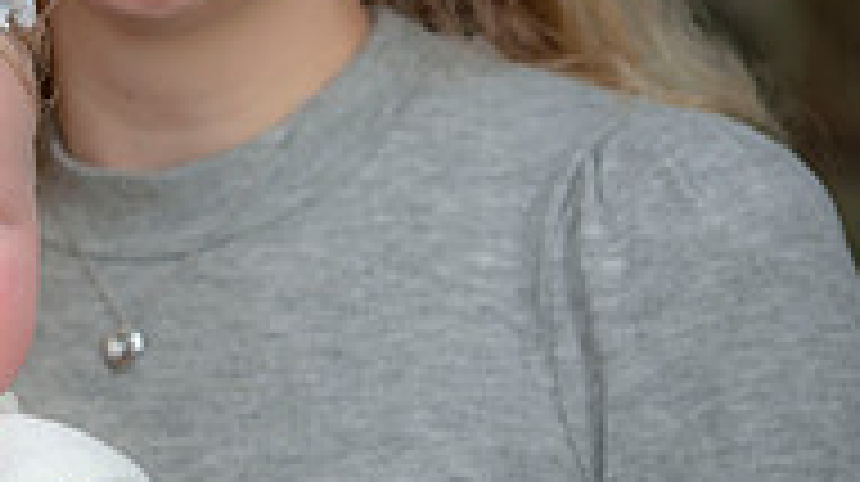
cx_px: -153
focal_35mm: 388
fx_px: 8839
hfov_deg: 5.5
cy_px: 117
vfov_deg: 3.1
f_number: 3.5
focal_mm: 122
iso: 160
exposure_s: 1/200
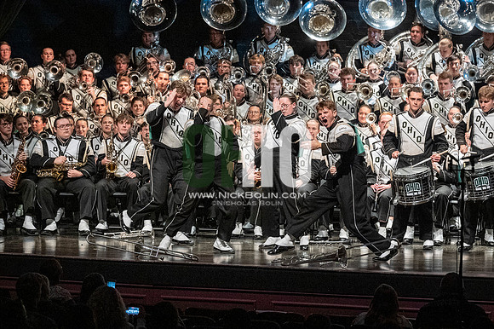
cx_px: 247
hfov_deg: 11.0
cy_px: 164
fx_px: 2564
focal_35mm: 187
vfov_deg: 7.3
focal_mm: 125
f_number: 4
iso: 4000
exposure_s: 1/500
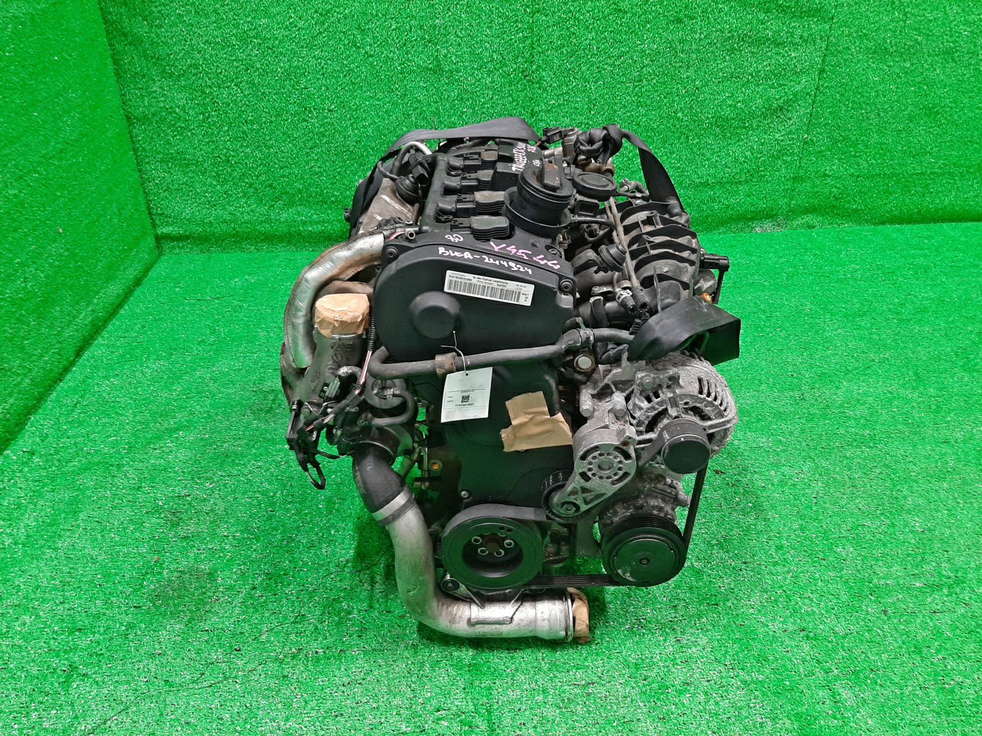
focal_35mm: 26
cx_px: 491
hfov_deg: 67.3
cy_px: 368
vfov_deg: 53.1
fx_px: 738
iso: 181
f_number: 1.7
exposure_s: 1/50
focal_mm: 3.93
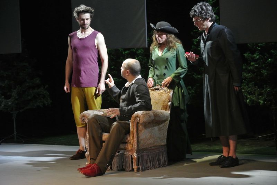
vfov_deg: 12.8
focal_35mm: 107
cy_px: 92
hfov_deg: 19.1
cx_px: 138
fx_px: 824
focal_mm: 39.8
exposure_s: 1/80
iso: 1800
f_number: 3.8
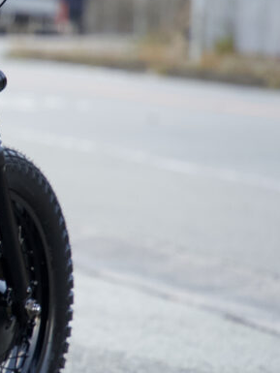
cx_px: -168
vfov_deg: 4.2
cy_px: 200
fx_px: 5045
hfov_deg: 3.2
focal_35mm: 468
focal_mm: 183
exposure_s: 1/200
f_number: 5.6
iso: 1600
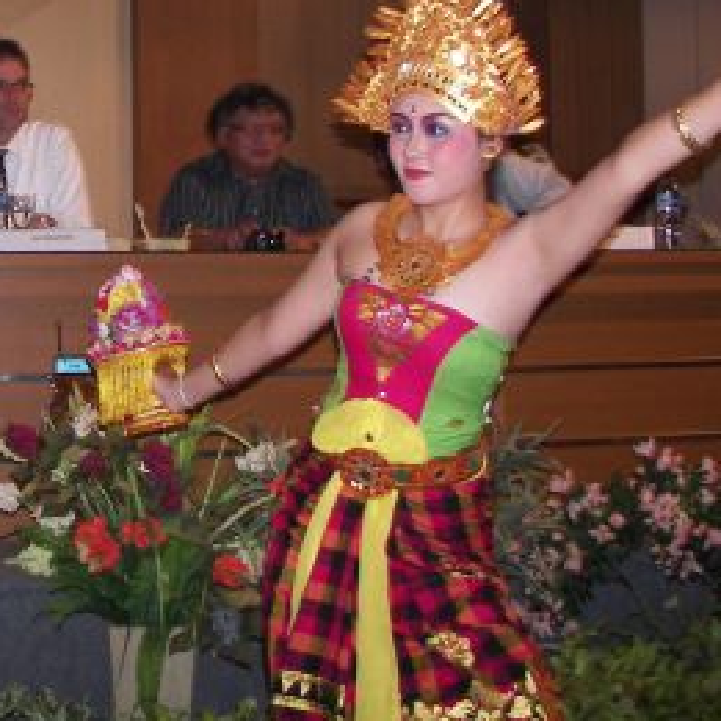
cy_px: 193
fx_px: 1838
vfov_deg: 22.0
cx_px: 36
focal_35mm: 78
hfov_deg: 21.6
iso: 100
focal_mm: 6
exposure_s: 1/30
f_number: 2.8
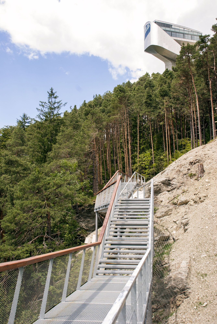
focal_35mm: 39
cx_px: 108
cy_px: 162
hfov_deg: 34.3
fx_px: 352
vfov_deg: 49.5
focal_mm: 26
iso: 200
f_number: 7.1
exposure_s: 1/200
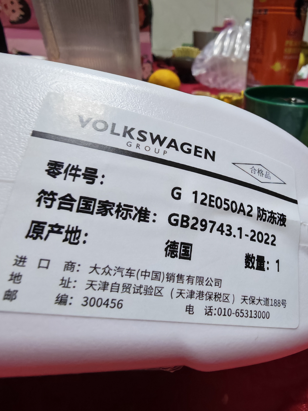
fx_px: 273
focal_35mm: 23
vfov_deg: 73.9
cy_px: 206
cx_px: 154
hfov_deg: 58.9
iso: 500
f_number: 2
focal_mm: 1.82
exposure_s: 1/25
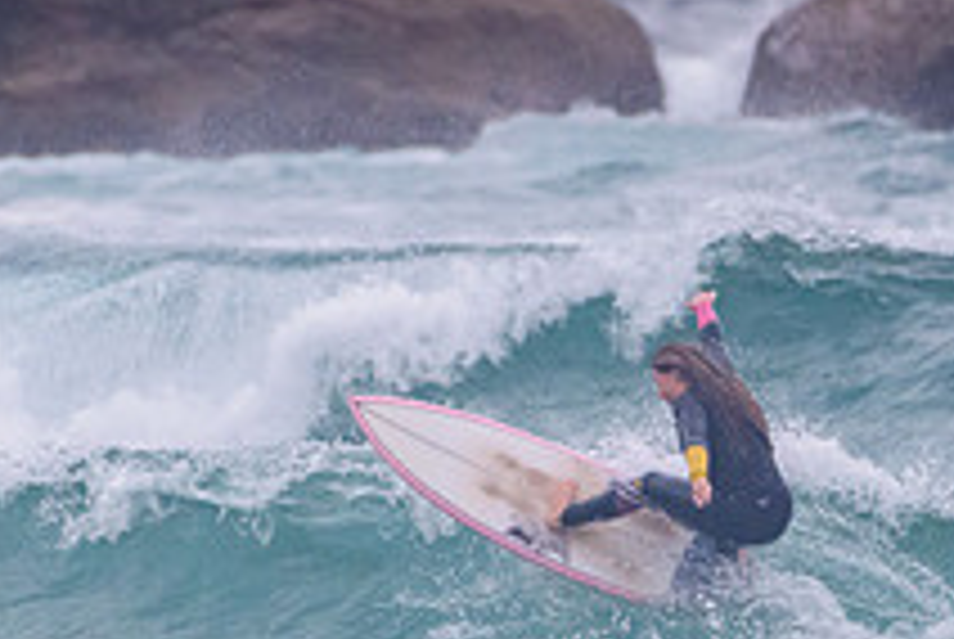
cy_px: 575
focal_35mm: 1675
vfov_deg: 0.8
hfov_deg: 1.2
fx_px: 44449
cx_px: 718
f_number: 5.6
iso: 1600
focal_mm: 500
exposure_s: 1/2000
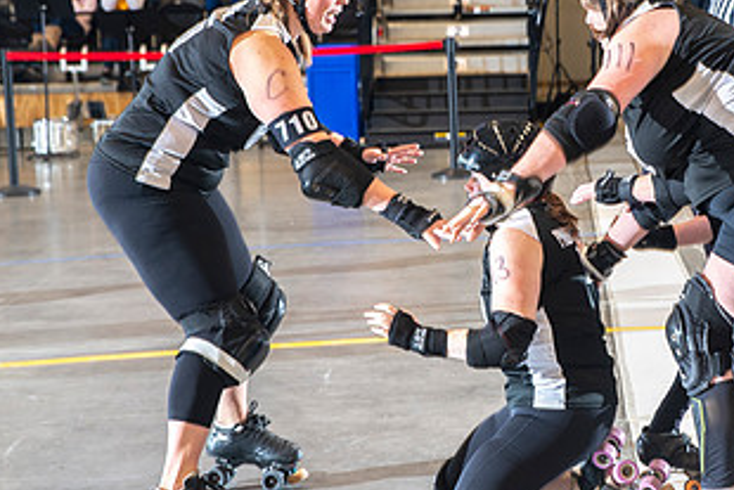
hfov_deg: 19.5
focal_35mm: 103
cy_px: 153
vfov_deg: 13.3
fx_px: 2101
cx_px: 620
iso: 500
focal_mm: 55
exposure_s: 1/160
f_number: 5
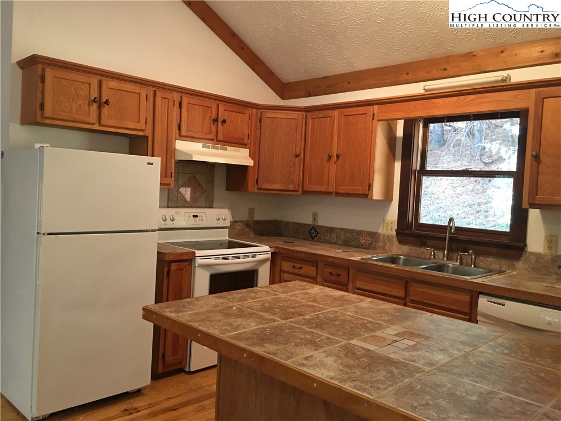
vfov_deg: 48.2
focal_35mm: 29
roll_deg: -3.5
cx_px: 280
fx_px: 470
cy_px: 210
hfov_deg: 61.7
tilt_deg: +0.1
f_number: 2.2
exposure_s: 1/15
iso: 100
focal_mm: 4.15
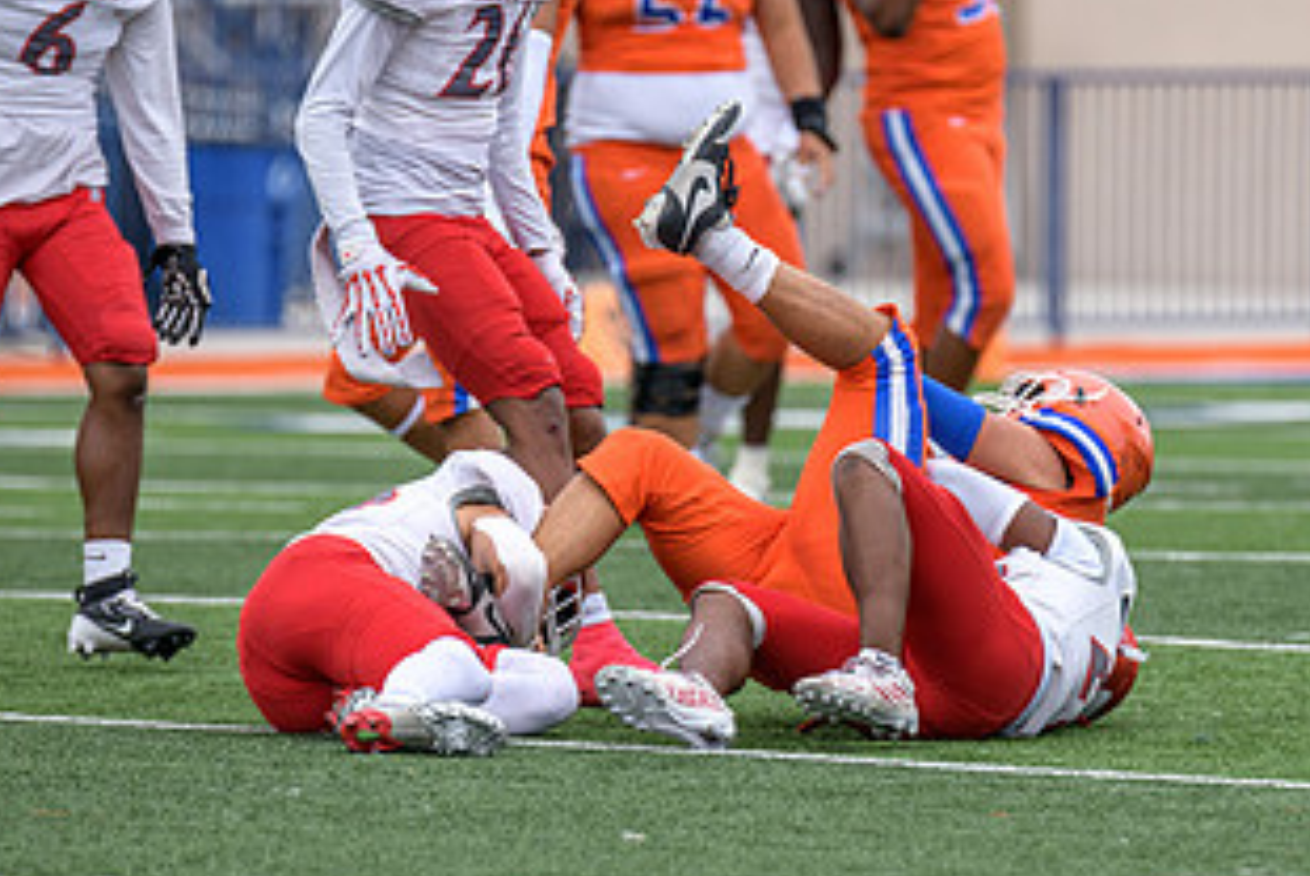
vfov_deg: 2.5
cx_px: 821
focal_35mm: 559
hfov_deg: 3.7
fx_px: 20360
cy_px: 503
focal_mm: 300
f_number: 3.5
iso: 450
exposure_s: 1/1000
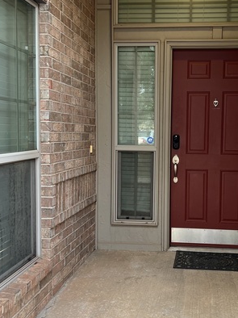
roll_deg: -1.6
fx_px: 404
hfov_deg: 32.5
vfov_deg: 43.0
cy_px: 159
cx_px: 165
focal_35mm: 44
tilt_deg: -4.3
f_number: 1.5
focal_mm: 5.7
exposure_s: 1/60
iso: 80
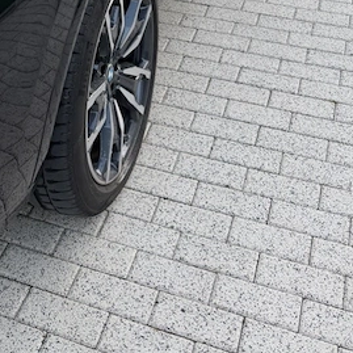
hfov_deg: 26.5
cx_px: 47
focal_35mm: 63
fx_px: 727
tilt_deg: -17.7
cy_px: -98
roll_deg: +2.0
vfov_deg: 24.1
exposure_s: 1/121
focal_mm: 6.76
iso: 80
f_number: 1.78
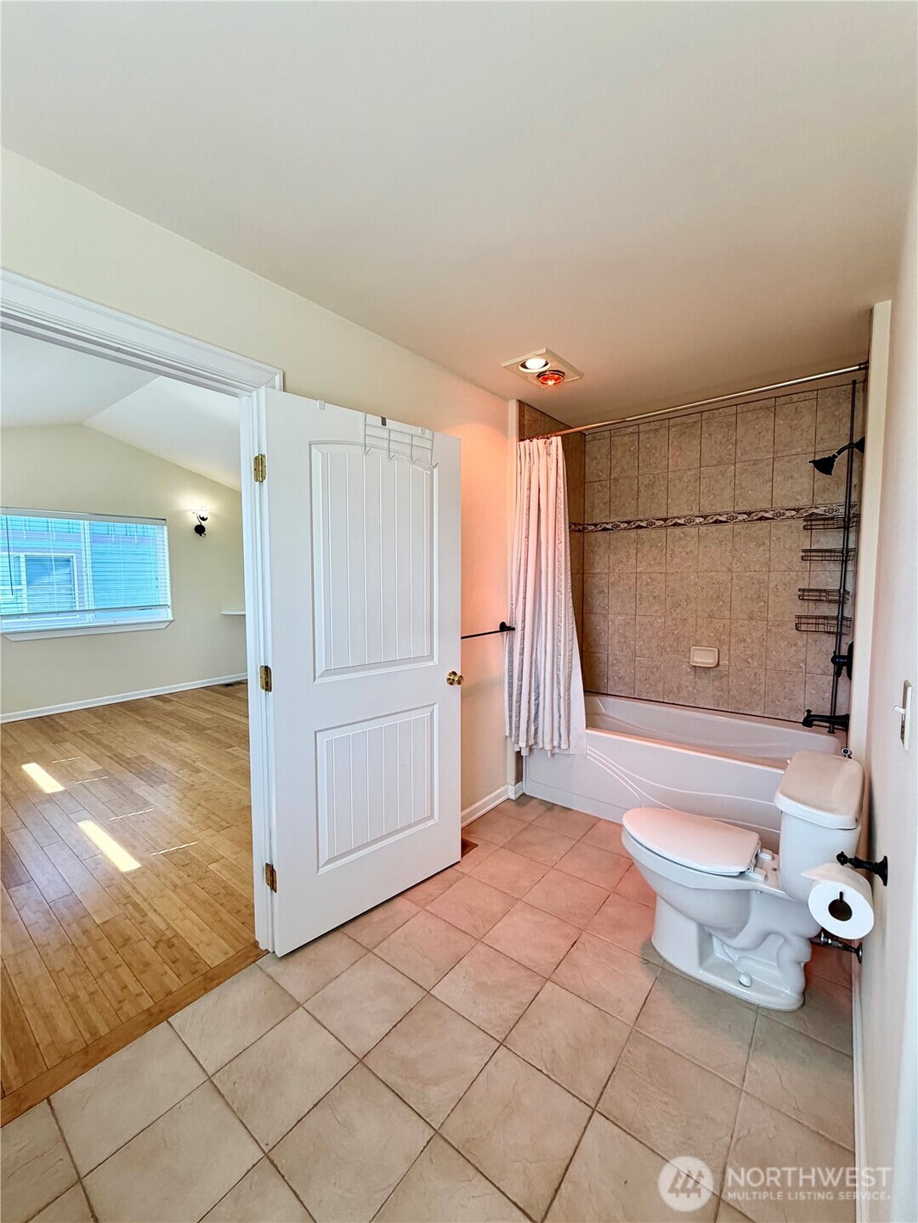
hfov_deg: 85.7
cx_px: 459
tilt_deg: -4.0
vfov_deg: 102.1
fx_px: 495
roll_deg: +0.9
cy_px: 612
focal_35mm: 14
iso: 100
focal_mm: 2.22
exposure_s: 1/120
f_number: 2.2
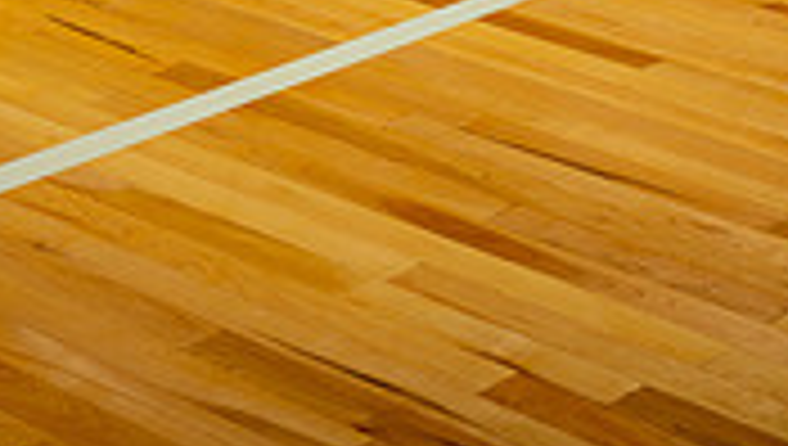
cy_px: -496
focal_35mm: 129
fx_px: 2699
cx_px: 450
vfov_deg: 8.8
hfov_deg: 16.6
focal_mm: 48
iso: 100
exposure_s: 1/125
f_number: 8
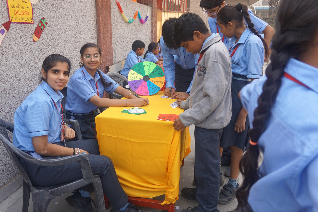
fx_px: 265
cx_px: 159
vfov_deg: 43.6
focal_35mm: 30
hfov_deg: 62.0
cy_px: 106
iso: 100
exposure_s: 1/160
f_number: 4
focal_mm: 20
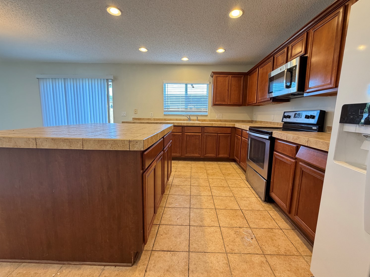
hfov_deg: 98.1
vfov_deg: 81.7
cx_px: 191
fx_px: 160
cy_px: 137
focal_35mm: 15
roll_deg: -0.4
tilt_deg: -7.2
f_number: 2.2
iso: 320
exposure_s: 1/60
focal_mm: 2.22
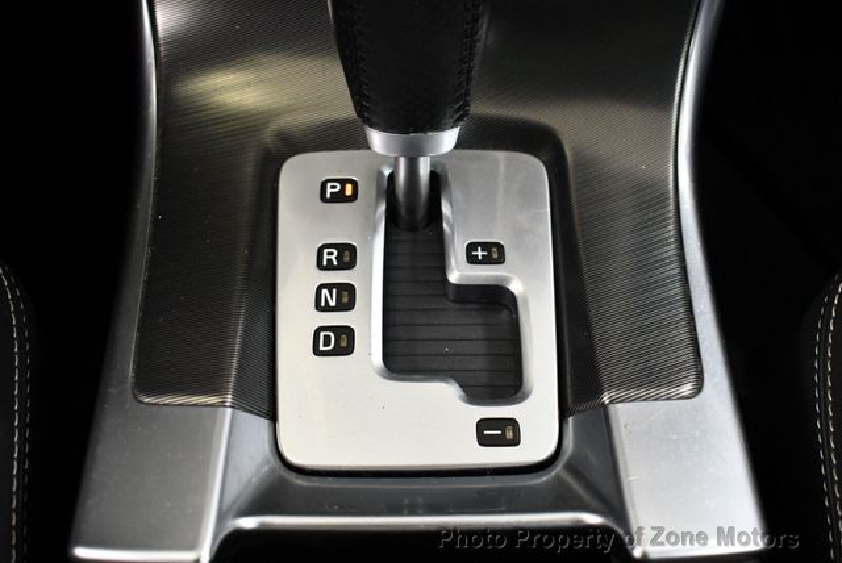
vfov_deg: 30.6
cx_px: 421
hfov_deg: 44.5
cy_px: 282
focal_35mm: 44
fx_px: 1030
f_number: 3.8
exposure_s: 1/125
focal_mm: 22
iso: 2500
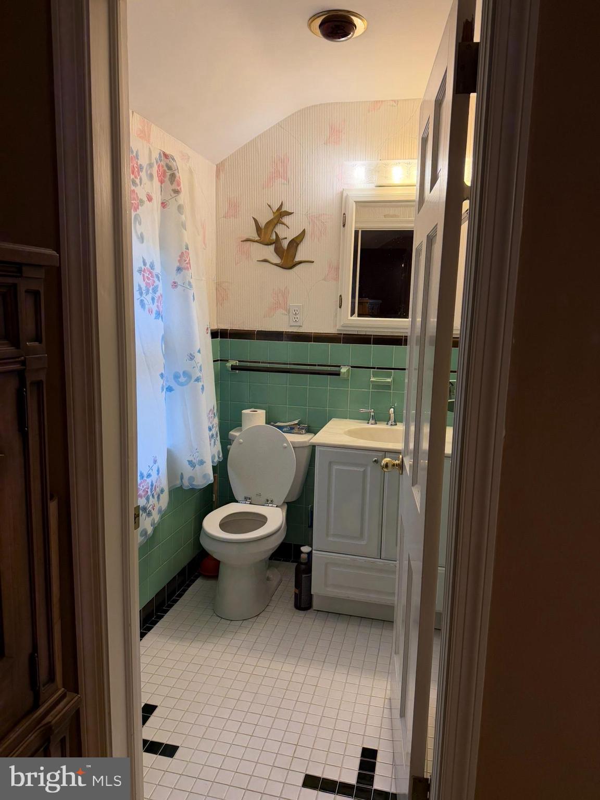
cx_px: 300
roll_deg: -1.1
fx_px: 555
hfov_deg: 56.8
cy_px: 400
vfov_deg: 71.6
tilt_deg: -8.8
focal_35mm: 24
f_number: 1.78
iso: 125
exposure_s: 1/134
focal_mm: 6.76
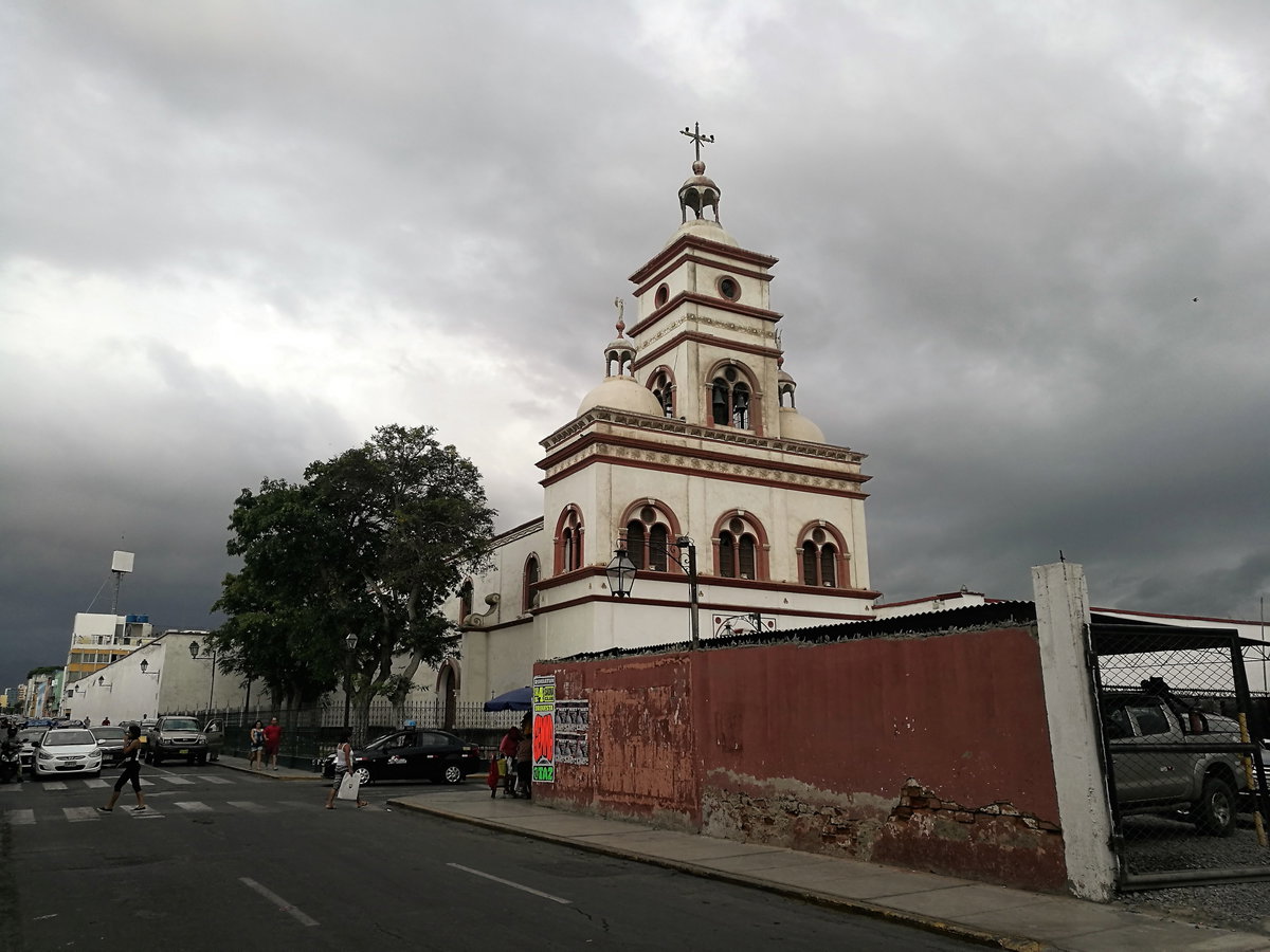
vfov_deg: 51.4
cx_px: 635
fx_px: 991
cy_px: 476
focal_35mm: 27
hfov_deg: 65.3
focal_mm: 4.5
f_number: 2.2
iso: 50
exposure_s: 1/924
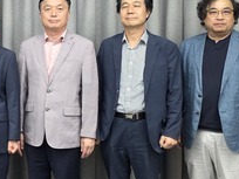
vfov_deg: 18.6
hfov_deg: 23.6
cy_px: 61
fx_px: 545
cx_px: -1
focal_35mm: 79
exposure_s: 1/120
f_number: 1.7
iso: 400
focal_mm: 6.3
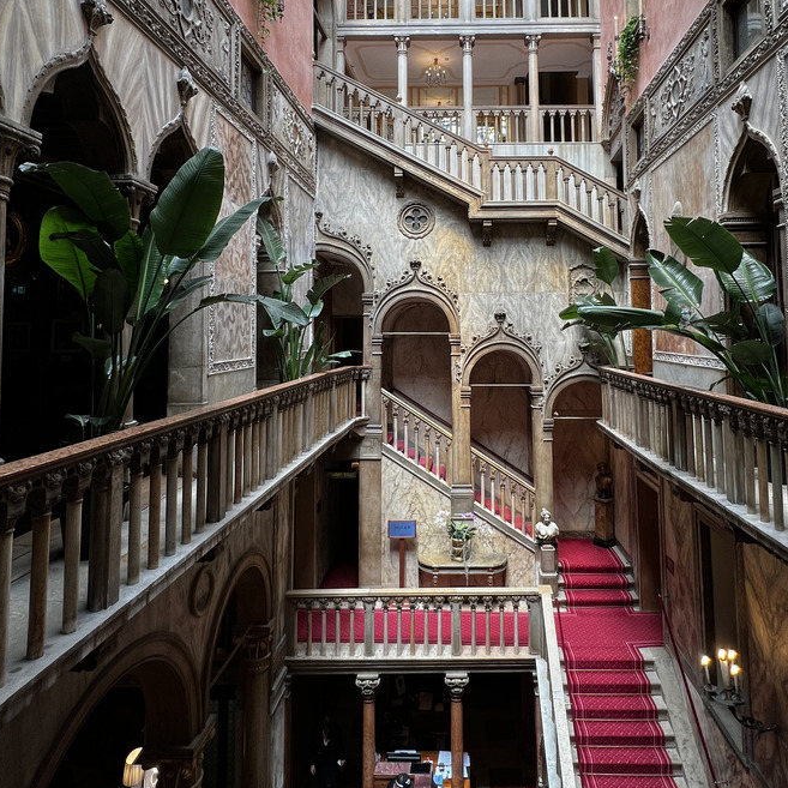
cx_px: 445
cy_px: 290
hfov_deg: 71.8
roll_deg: +0.2
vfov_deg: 70.8
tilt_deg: +4.1
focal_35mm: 21
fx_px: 541
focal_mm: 1.57
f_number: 1.8
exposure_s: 1/122
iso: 32
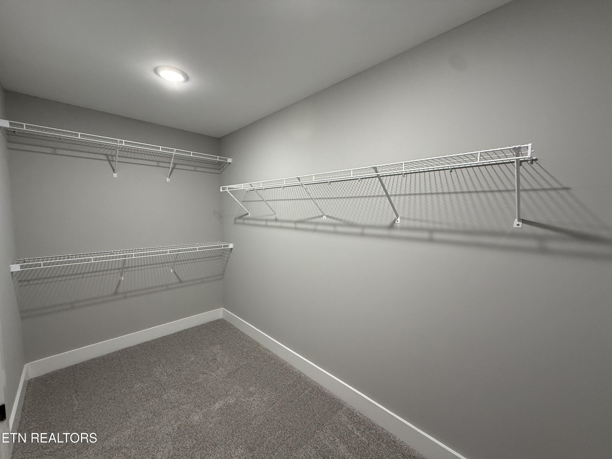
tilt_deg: -4.0
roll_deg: -0.3
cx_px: 306
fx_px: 248
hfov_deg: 102.1
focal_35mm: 14
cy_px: 230
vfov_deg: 85.7
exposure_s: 1/120
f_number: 2.2
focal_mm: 2.22
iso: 320
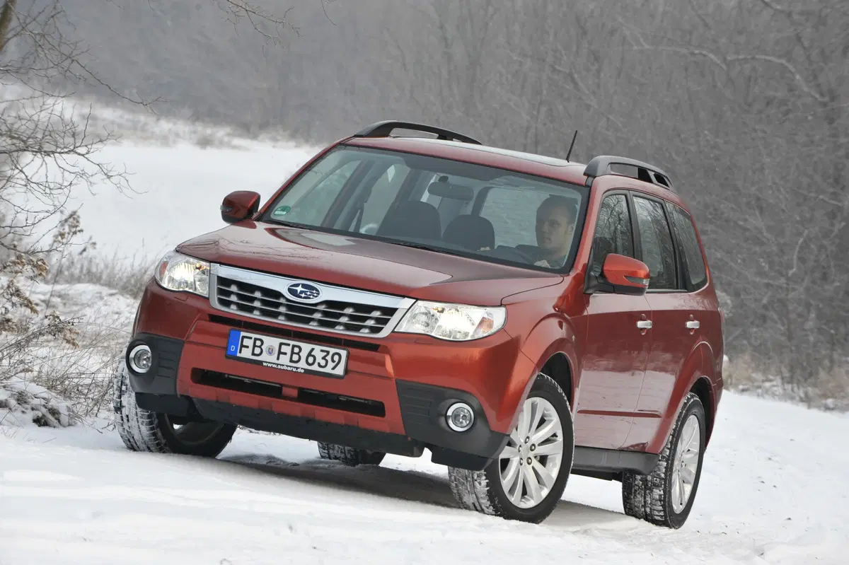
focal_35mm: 200
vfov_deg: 6.9
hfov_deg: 10.3
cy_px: 282
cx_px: 424
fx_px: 4714
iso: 200
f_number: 10
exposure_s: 1/100
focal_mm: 200
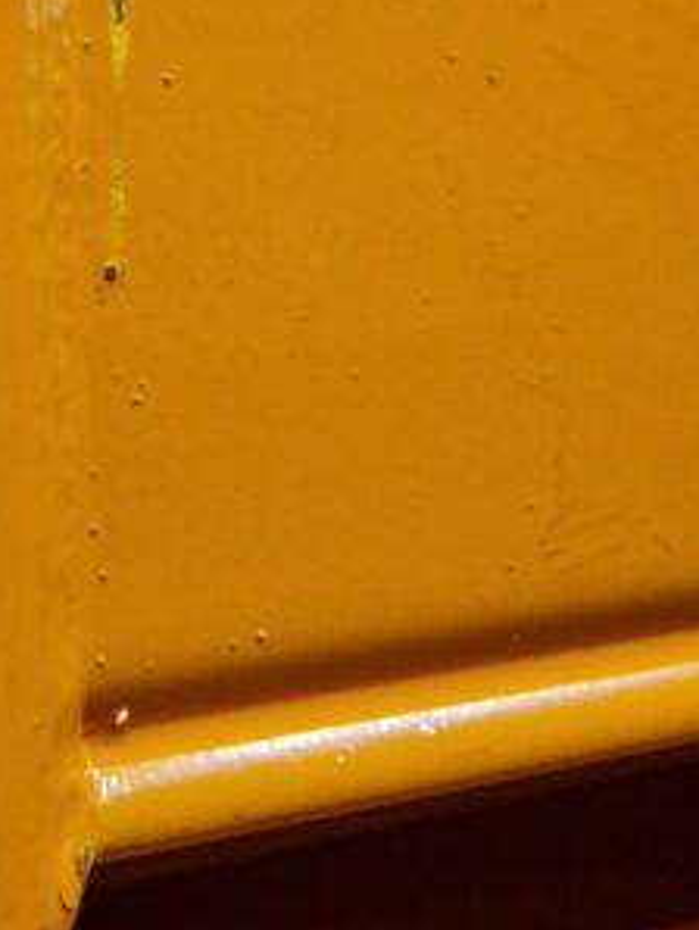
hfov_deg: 18.5
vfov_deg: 23.6
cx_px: 134
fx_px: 2124
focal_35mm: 79
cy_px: -16
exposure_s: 1/25
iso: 500
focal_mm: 5.4
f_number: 1.8
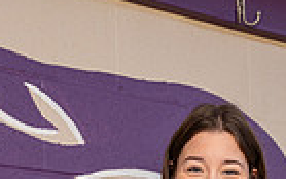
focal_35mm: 139
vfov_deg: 8.7
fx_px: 1084
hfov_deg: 15.0
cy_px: 418
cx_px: 185
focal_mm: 42
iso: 100
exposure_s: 1/250
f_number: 5.6
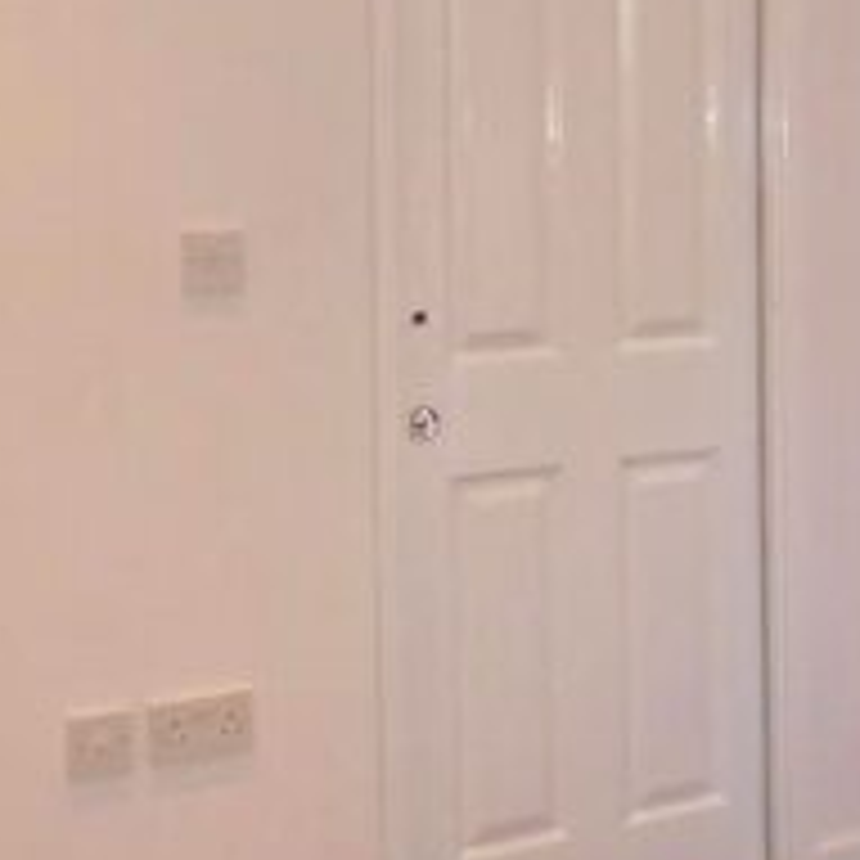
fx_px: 2277
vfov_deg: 21.1
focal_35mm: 81
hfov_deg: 19.7
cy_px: 151
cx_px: 1108
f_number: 3.3
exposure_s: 1/60
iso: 500
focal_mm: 4.3
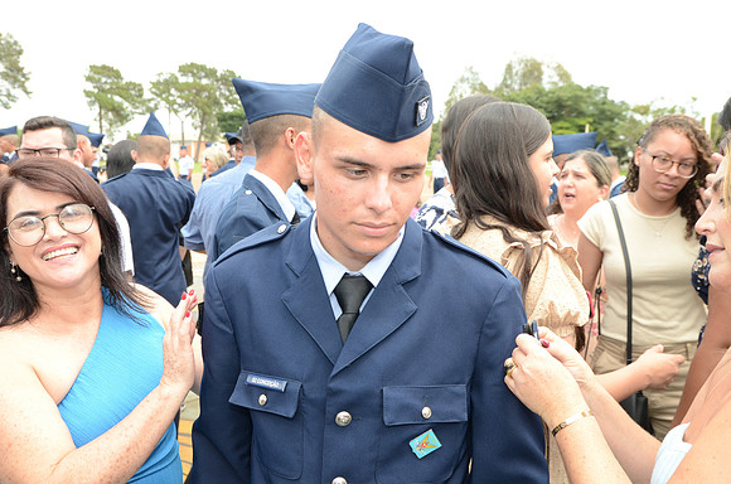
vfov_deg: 36.7
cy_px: 242
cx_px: 366
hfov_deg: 53.2
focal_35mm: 36
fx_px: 729
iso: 320
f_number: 6.3
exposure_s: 1/250
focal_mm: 24
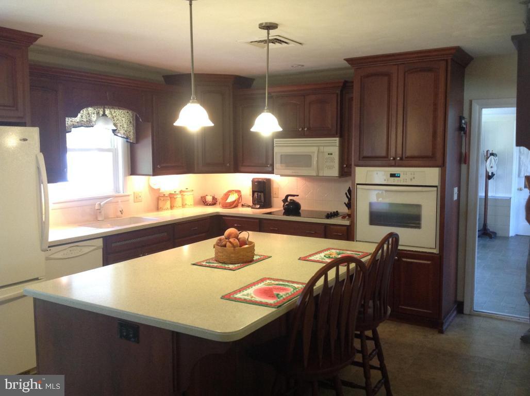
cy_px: 198
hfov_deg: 52.7
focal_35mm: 35
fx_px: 535
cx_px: 265
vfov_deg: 40.6
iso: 160
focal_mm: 4.28
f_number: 2.4
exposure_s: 1/15
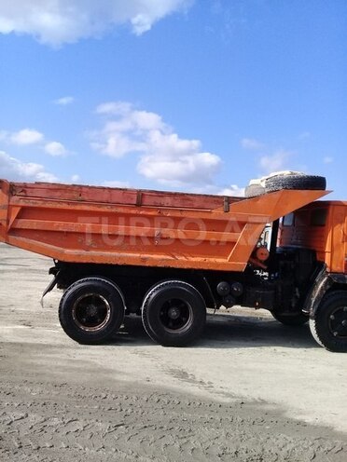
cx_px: 174
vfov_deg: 58.4
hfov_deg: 45.4
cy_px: 231
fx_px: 414
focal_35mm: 31
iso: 50
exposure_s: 1/1048
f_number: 2.2
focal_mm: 3.3
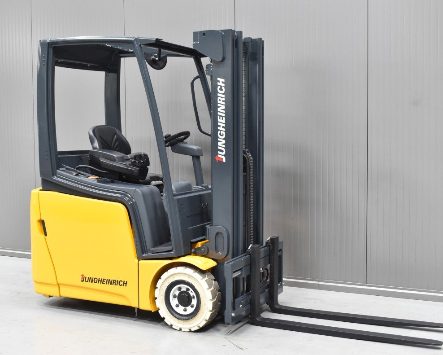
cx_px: 178
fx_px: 650
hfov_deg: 37.5
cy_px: 176
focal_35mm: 50
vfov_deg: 30.5
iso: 1250
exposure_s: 1/15
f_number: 6.3
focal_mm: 29
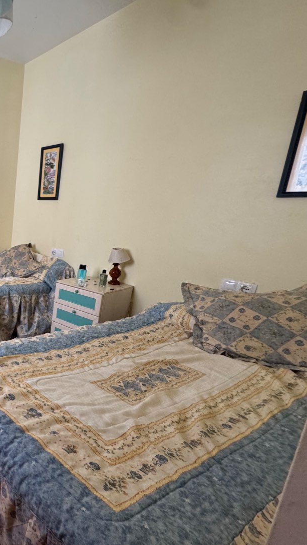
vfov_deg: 83.8
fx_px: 304
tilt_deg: -11.4
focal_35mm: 21
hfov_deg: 38.4
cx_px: -68
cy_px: 273
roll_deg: -0.8
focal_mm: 2.22
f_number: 2.2
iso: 200
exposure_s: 1/99
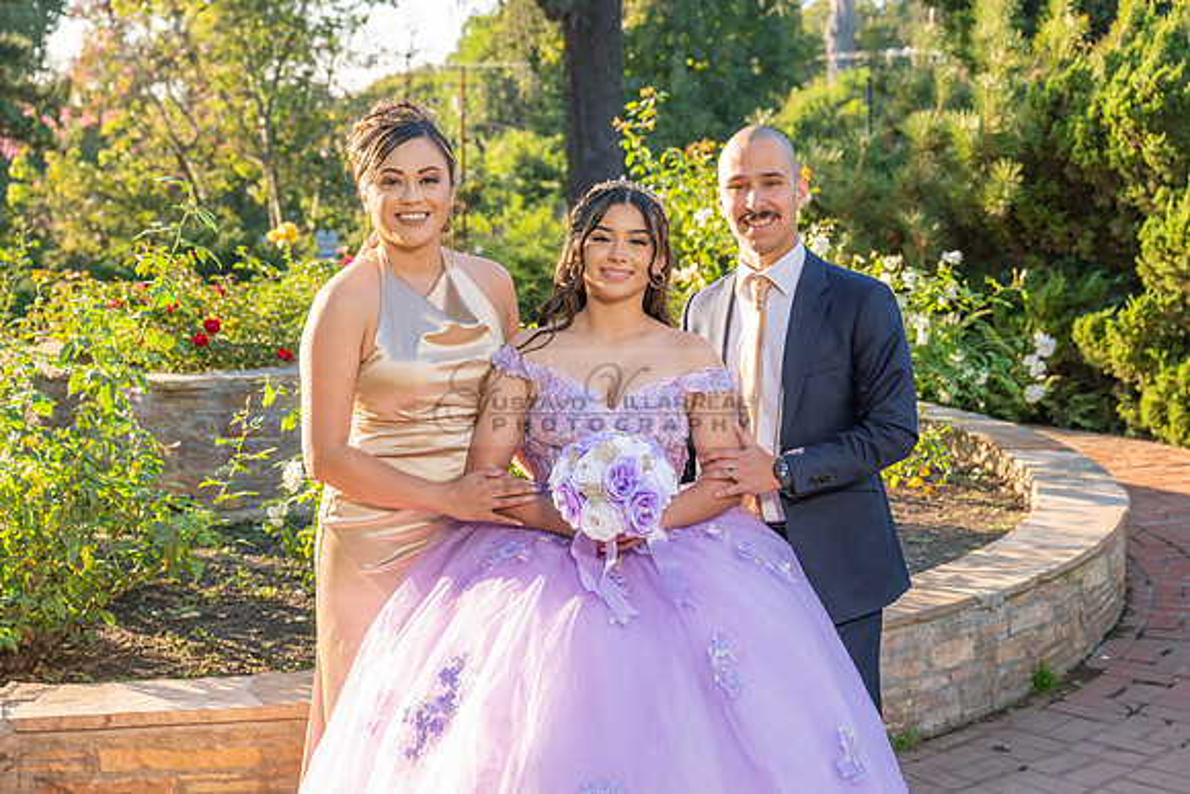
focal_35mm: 57
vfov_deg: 23.8
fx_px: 1885
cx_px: 595
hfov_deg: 35.0
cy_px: 397
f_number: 5.6
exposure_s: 1/200
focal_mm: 57
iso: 200
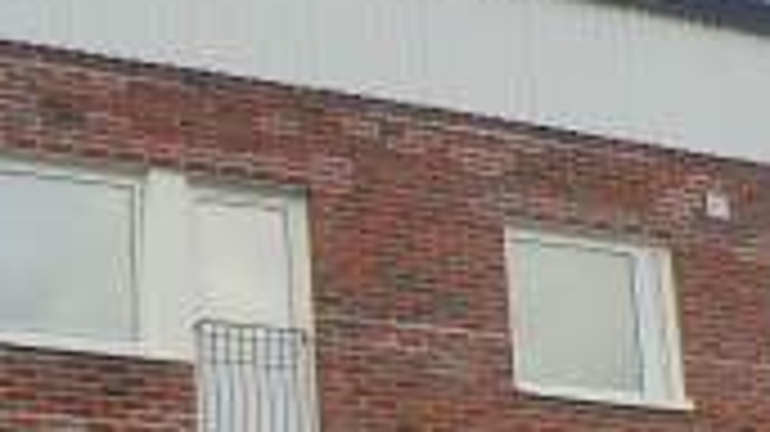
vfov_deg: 12.0
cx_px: 324
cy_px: 544
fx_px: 2000
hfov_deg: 21.8
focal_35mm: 98
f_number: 3.2
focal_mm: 4.3
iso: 64
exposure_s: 1/200
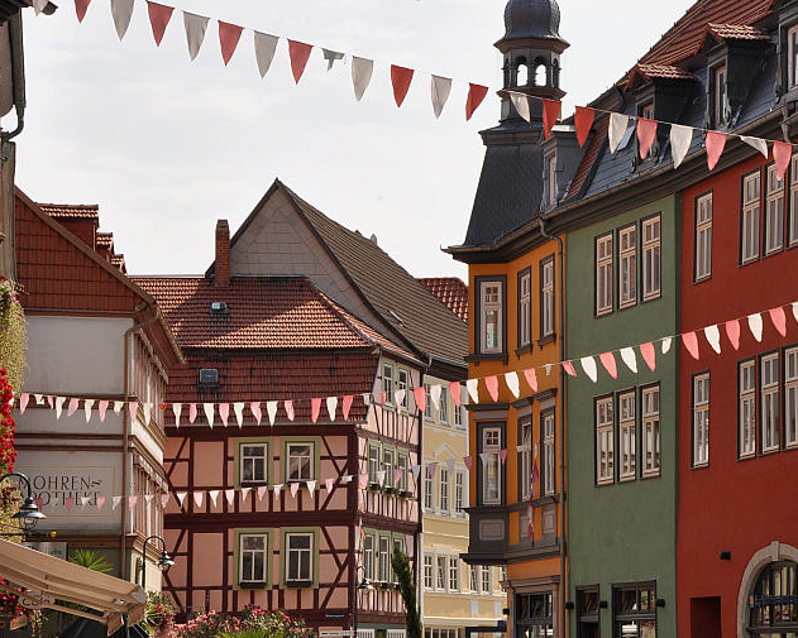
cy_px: 355
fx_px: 2693
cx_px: 532
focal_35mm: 114
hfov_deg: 16.8
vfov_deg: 13.5
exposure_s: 1/125
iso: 200
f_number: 16
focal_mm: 50
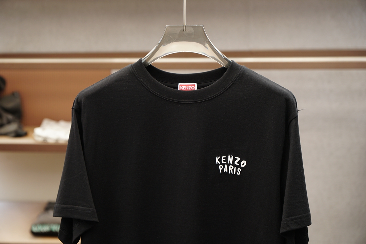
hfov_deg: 26.0
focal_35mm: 78
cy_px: 122
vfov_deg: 17.5
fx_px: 793
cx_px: 183
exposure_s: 1/125
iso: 320
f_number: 3.5
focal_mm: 52
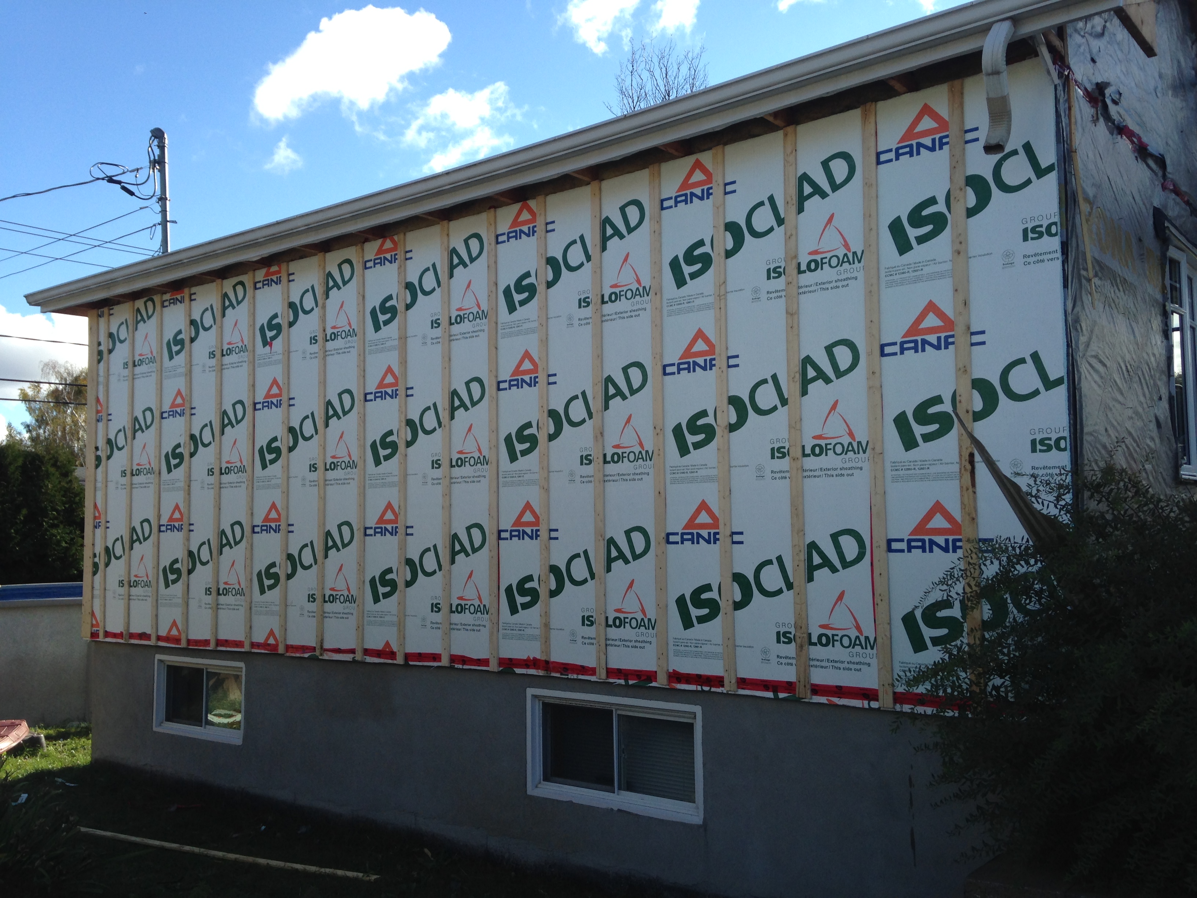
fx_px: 1141
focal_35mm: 33
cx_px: 598
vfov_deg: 42.9
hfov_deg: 55.4
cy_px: 449
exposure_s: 1/874
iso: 50
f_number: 2.4
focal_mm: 4.12
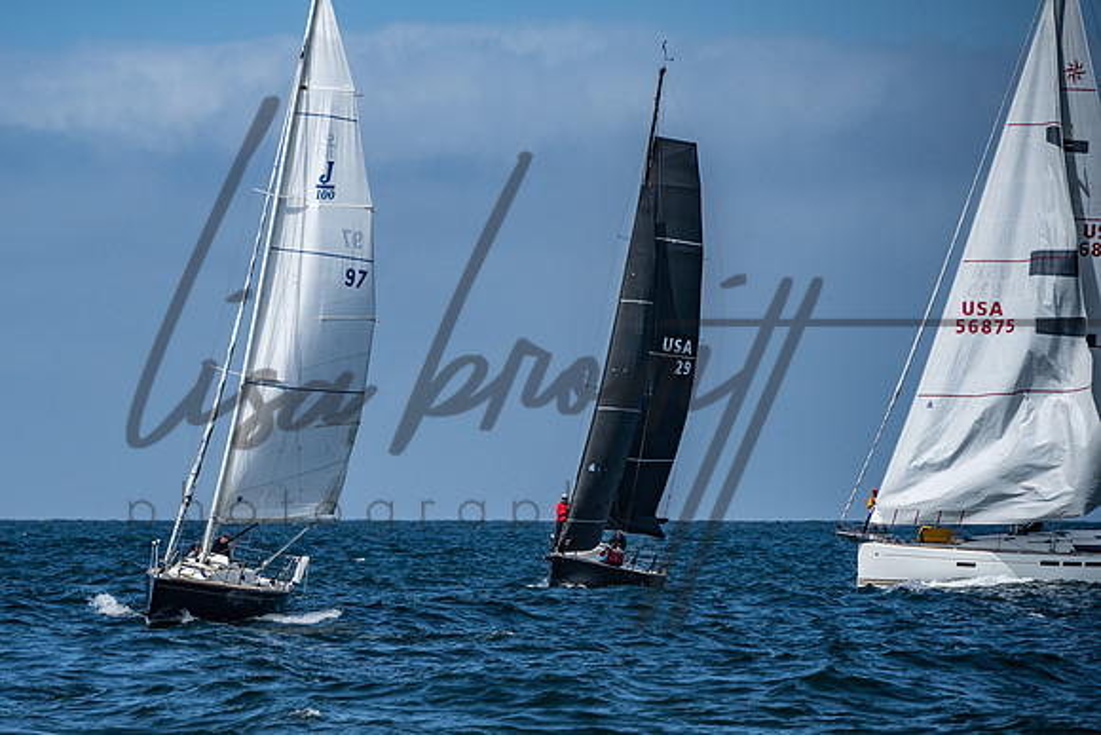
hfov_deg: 8.0
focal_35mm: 257
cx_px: 394
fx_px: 7861
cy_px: 472
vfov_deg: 5.3
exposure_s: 1/2500
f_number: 6.3
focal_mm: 200
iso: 200
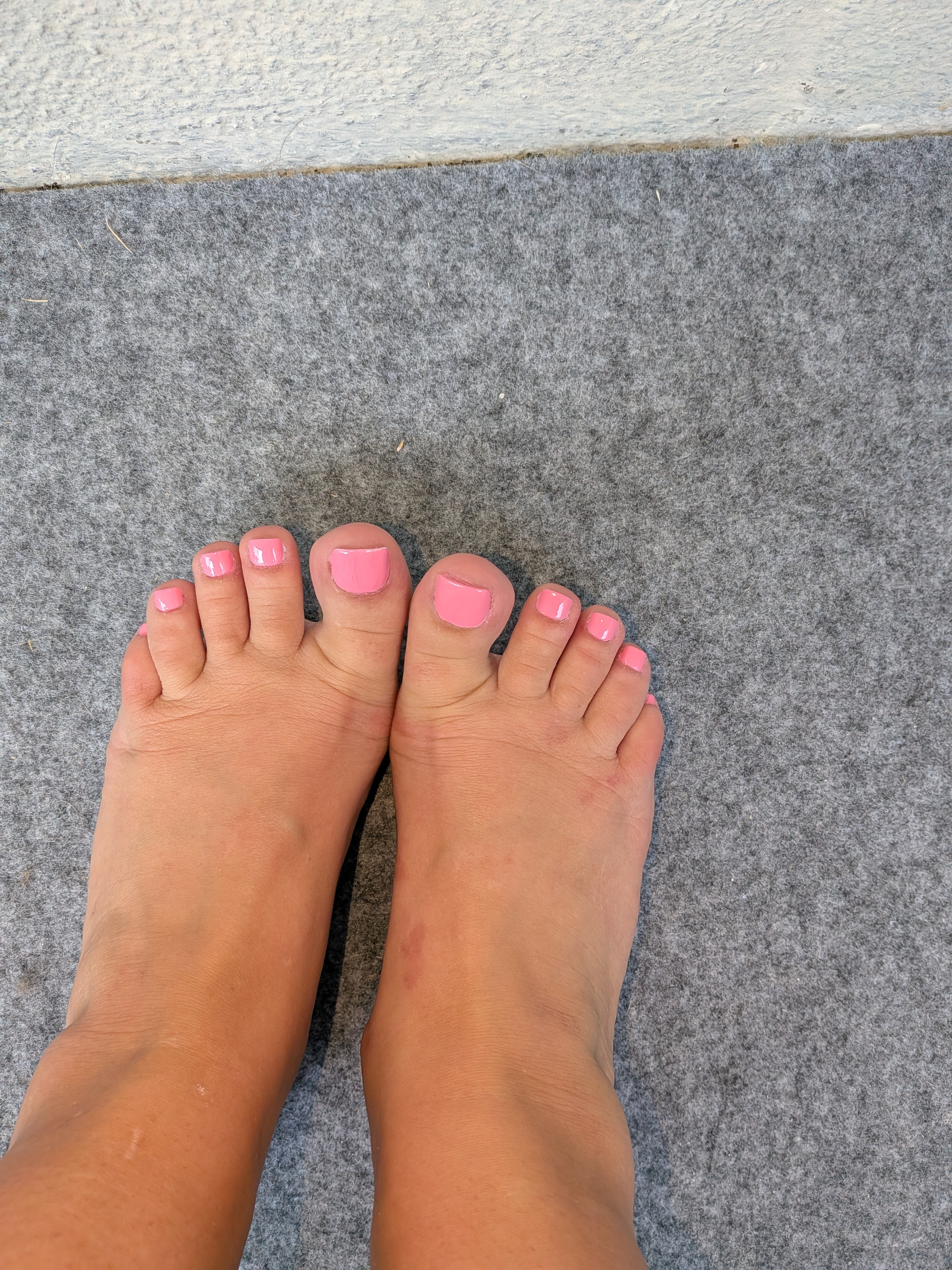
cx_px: 476
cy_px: 635
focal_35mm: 24
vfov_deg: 71.6
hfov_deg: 56.8
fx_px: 880
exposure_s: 1/304
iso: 151
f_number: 1.7
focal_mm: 4.53
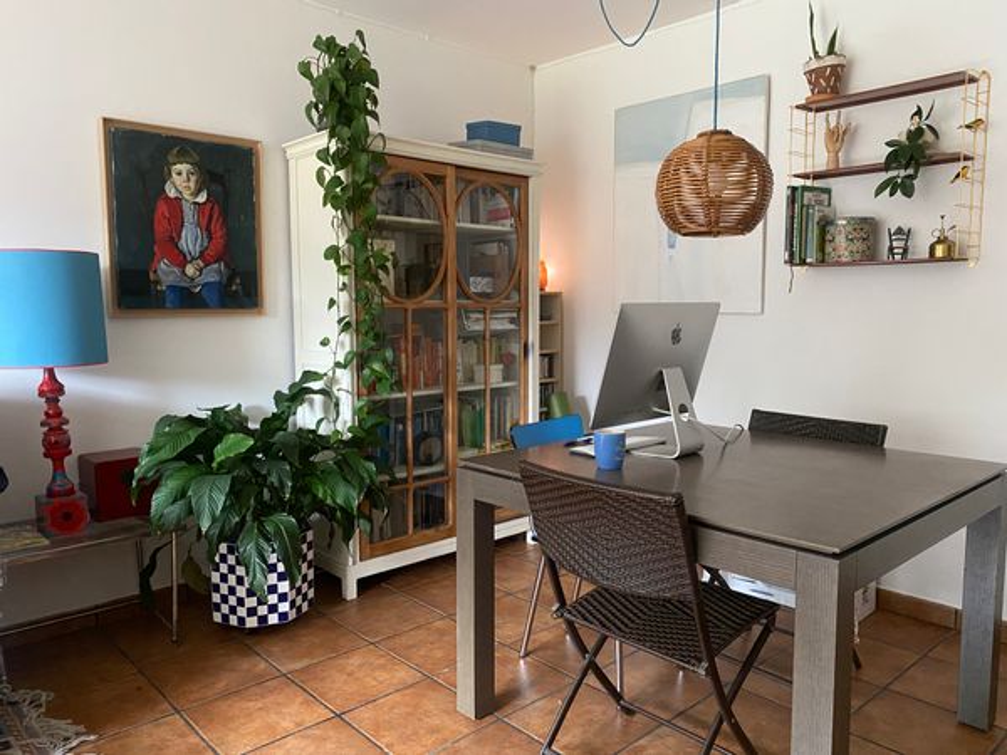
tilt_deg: -6.0
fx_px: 756
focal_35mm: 26
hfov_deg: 67.3
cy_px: 378
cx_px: 504
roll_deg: +0.3
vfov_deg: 53.1
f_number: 1.8
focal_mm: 4.25
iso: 500
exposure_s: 1/33
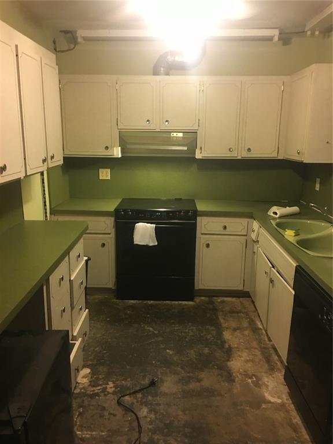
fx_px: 372
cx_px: 166
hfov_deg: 48.2
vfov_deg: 61.7
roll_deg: +0.1
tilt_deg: -8.8
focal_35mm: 29
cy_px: 222
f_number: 2.2
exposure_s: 1/10
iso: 100
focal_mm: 4.15
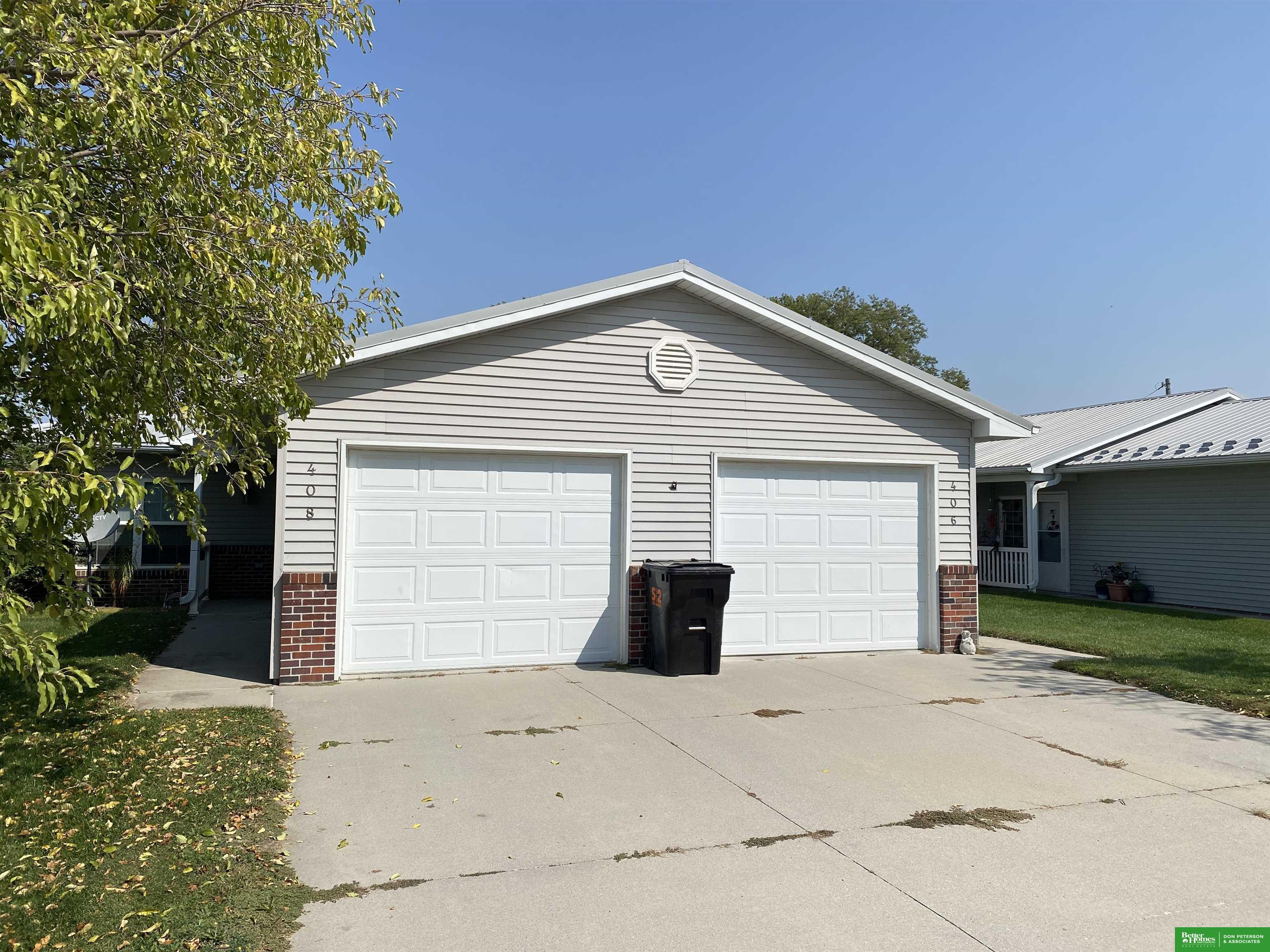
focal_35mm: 26
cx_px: 635
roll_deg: -0.6
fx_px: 954
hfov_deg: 67.3
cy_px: 476
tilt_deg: +3.8
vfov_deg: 53.1
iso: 32
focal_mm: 4.25
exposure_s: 1/6410
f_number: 1.8
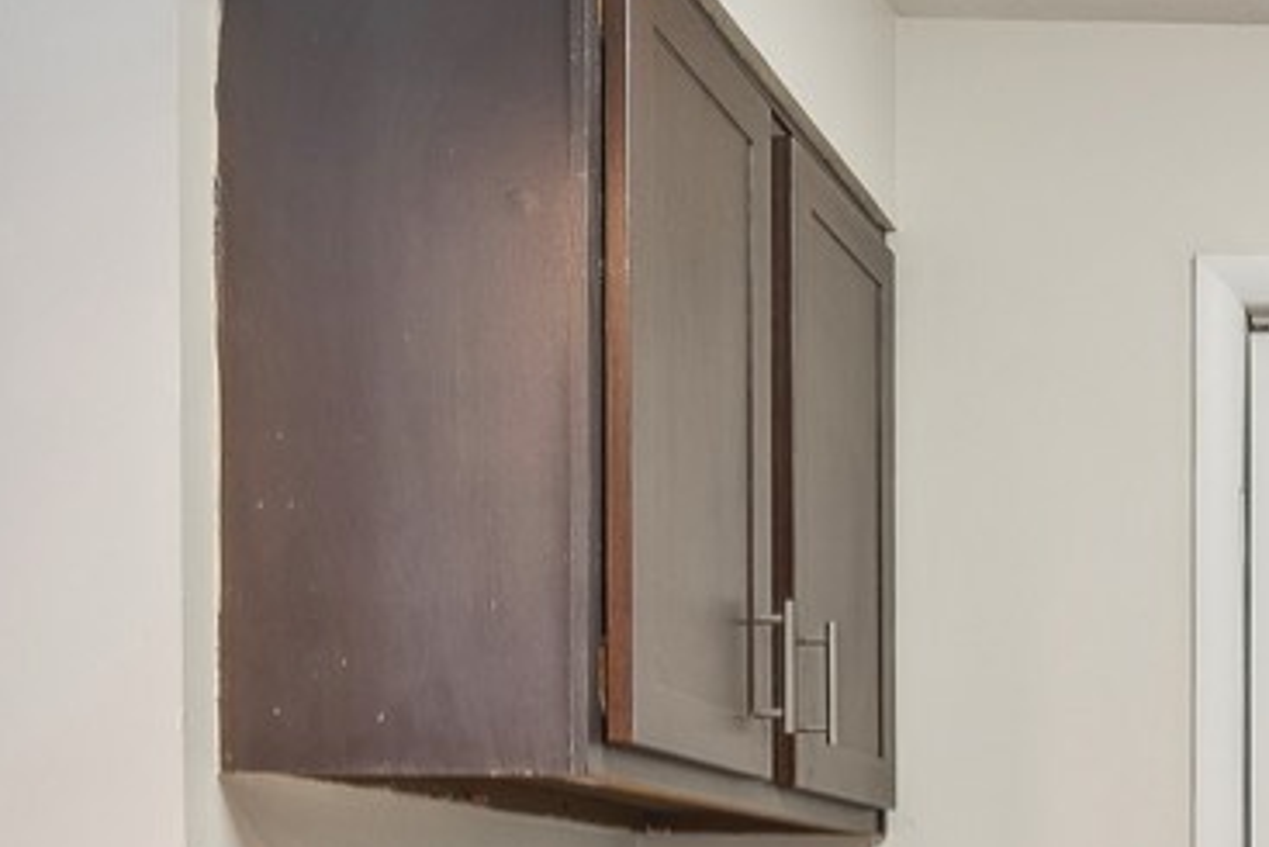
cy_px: 959
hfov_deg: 28.1
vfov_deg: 21.1
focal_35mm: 61
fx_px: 2151
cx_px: 1577
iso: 400
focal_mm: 16
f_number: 8
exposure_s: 1/5
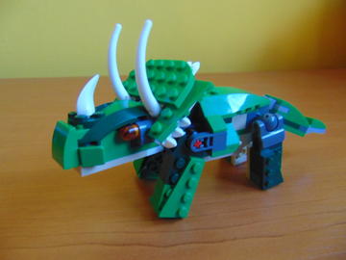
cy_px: 130
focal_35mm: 25
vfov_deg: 54.9
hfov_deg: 69.4
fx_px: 250
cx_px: 173
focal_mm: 4.5
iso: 400
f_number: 3
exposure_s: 1/13
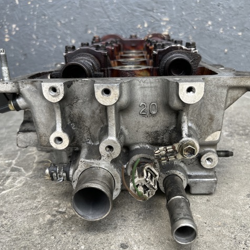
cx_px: 126
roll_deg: +1.5
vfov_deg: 52.5
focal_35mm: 31
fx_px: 253
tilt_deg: -17.1
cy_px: 126
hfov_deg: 52.5
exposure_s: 1/278
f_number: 1.6
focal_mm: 5.1
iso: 40
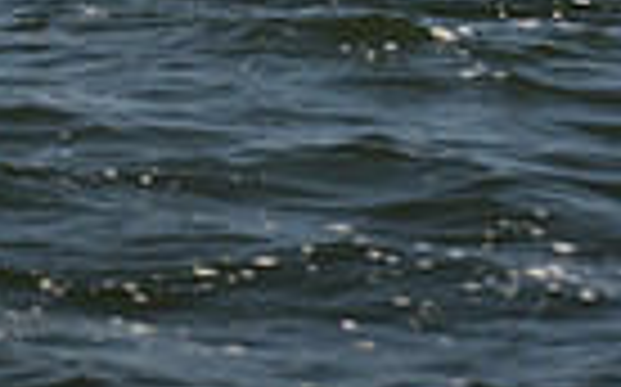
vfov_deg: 3.2
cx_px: -16
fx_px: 6680
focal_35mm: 395
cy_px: -873
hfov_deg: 5.3
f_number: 4
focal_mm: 92
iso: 250
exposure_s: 1/1600
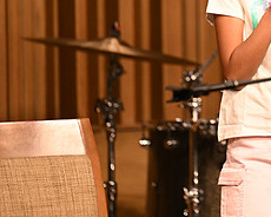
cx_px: 278
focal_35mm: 473
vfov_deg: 3.3
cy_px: -1
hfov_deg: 4.1
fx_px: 3794
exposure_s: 1/400
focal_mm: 200
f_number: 2.8
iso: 2000
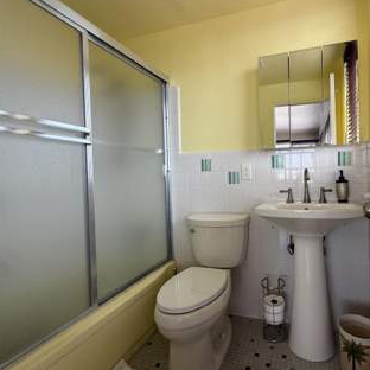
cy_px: 177
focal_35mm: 19
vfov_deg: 77.6
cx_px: 240
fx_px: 230
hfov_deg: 75.8
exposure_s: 1/99
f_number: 2.2
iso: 50
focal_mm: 2.22
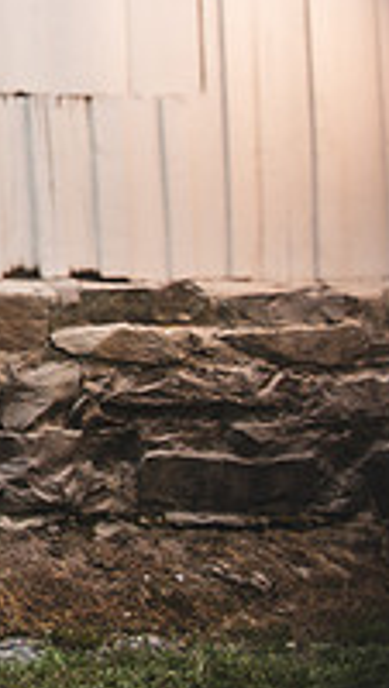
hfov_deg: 12.3
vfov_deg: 27.7
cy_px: 50
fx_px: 1334
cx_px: -600
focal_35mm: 73
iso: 500
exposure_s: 1/400
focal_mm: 24
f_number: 2.8
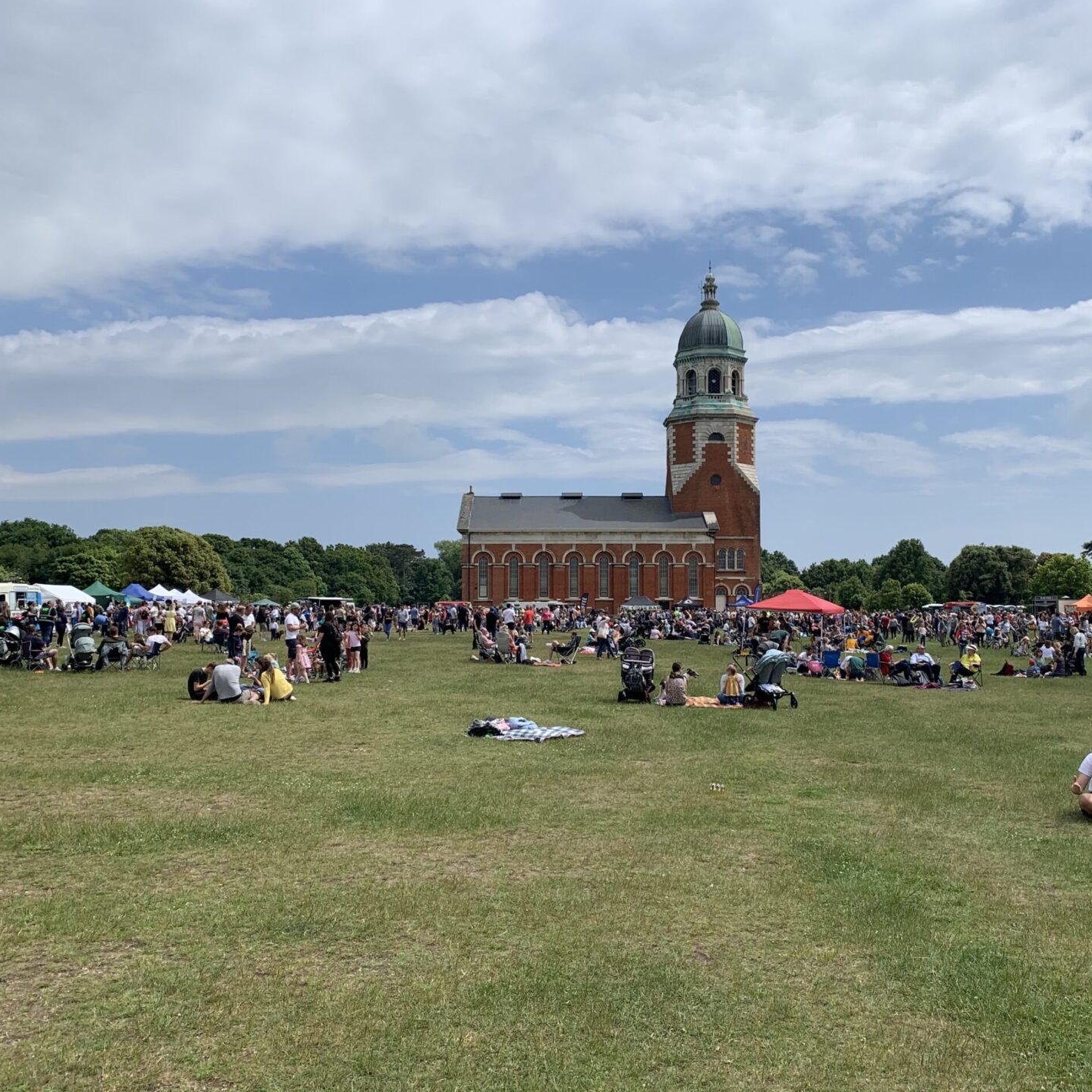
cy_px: 549
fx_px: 1106
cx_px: 622
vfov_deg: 52.5
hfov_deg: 52.4
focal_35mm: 31
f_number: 1.8
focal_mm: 4.25
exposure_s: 1/4902
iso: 25
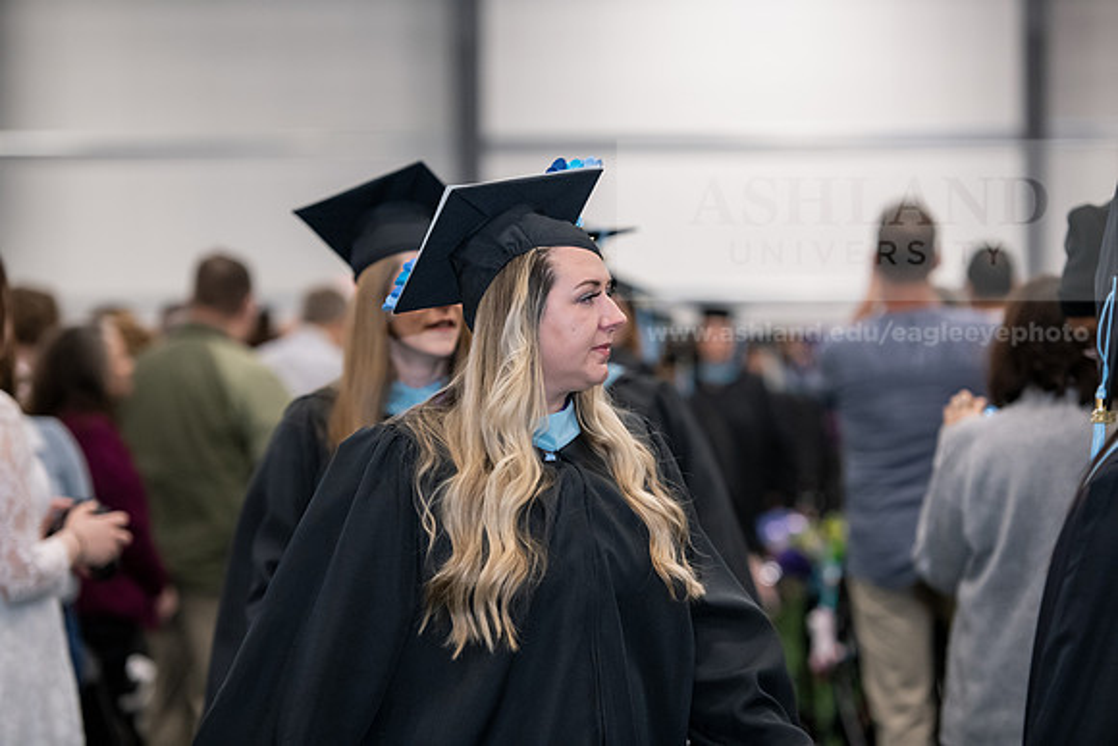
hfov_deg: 15.8
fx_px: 4038
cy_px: 373
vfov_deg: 10.6
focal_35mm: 130
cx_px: 559
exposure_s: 1/200
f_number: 3.2
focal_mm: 130
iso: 2000
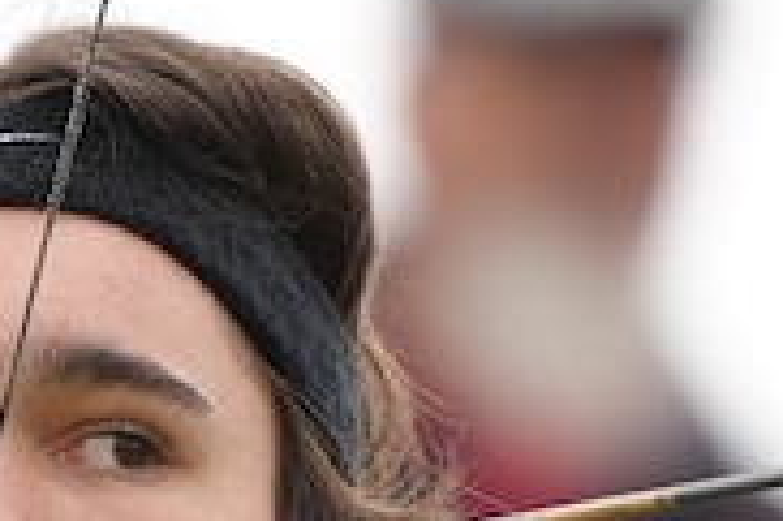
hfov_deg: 0.8
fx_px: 57258
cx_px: 65
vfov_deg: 0.5
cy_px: 738
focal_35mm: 2635
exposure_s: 1/500
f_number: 6.3
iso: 320
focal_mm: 600
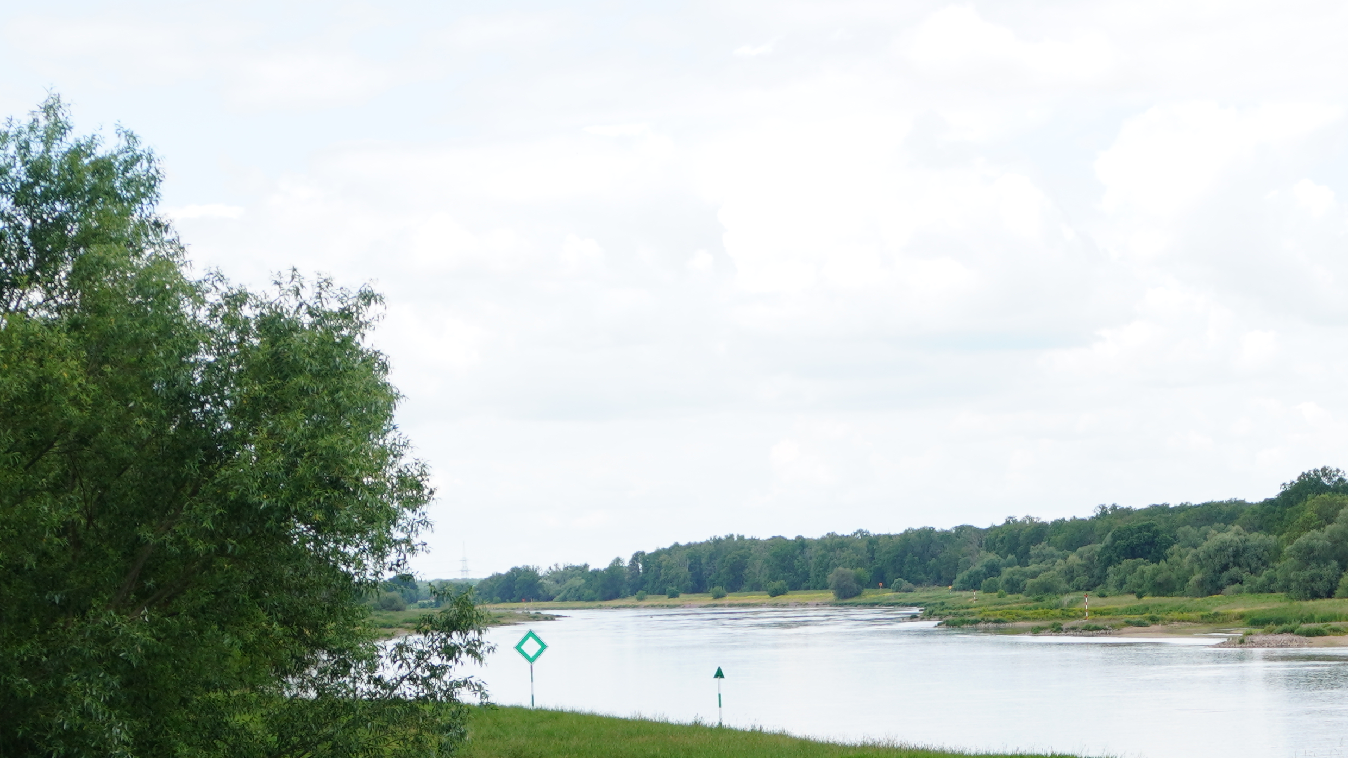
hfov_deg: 18.7
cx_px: 872
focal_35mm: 114
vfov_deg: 10.5
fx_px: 4075
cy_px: 860
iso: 100
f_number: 5.6
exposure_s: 1/200
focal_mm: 30
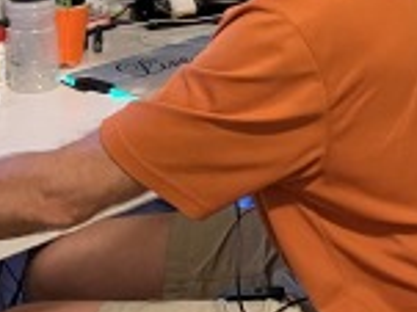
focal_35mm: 110
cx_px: 630
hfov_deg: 16.3
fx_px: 1324
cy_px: -86
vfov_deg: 13.0
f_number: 1.5
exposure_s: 1/40
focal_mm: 5.7
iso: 640
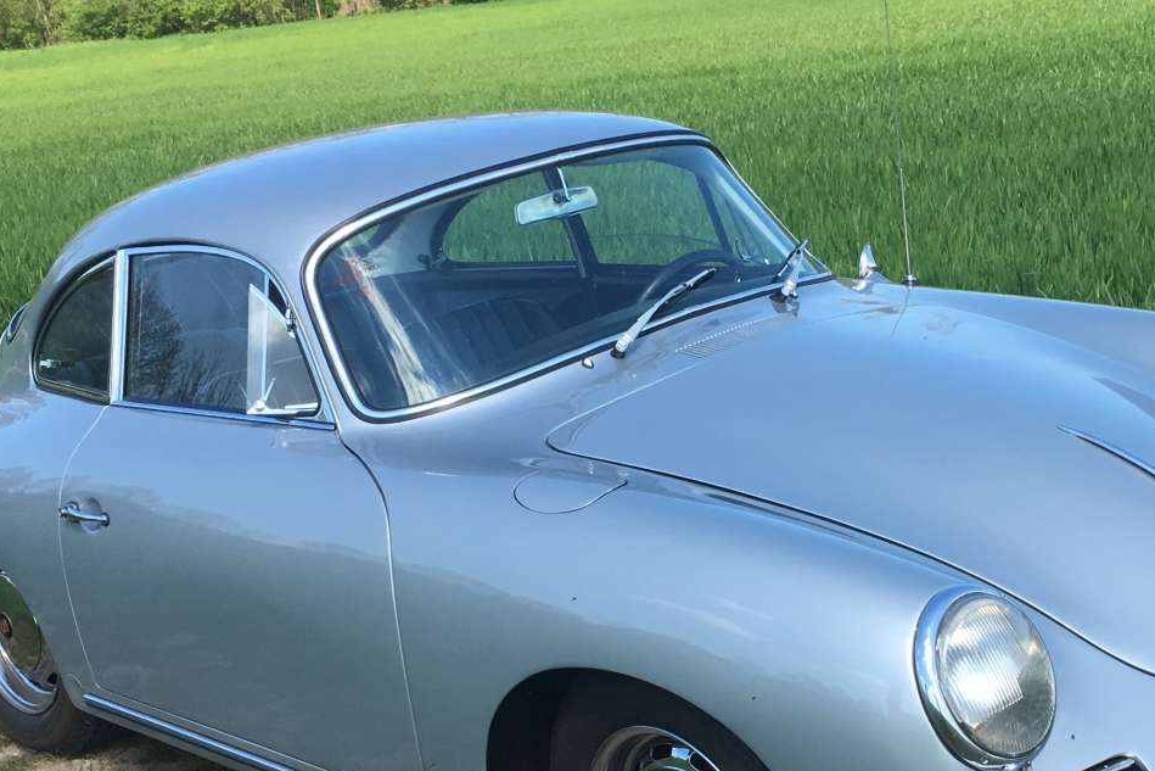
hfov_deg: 32.5
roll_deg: +4.3
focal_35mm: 61
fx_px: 1957
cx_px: 792
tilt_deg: -17.5
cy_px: 565
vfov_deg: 22.1
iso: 25
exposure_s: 1/769
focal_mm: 4.15
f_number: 2.2
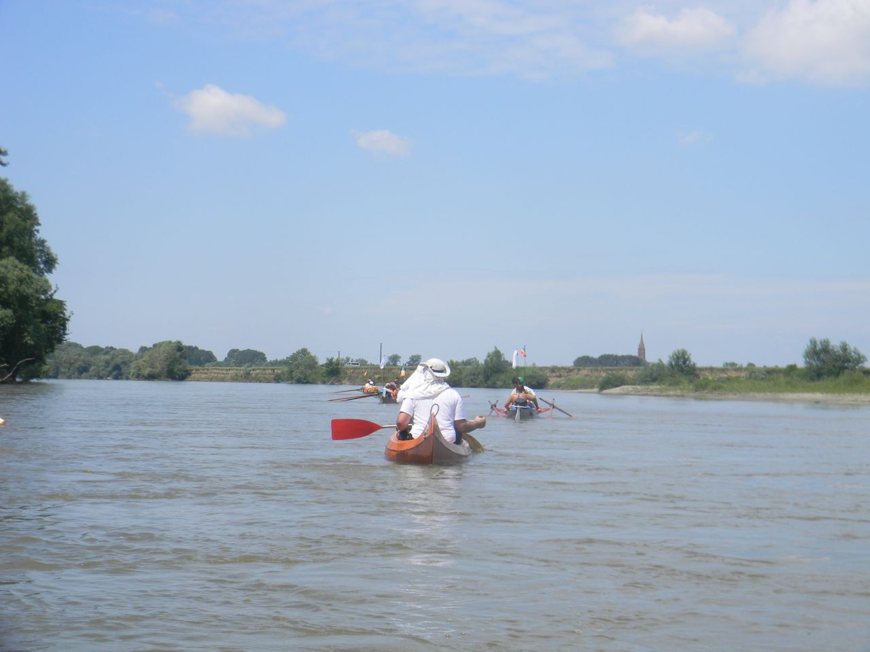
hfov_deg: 29.0
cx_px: 435
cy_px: 326
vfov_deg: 21.9
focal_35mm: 67
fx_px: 1684
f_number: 4.3
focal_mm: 12.2
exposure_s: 1/850
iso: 80
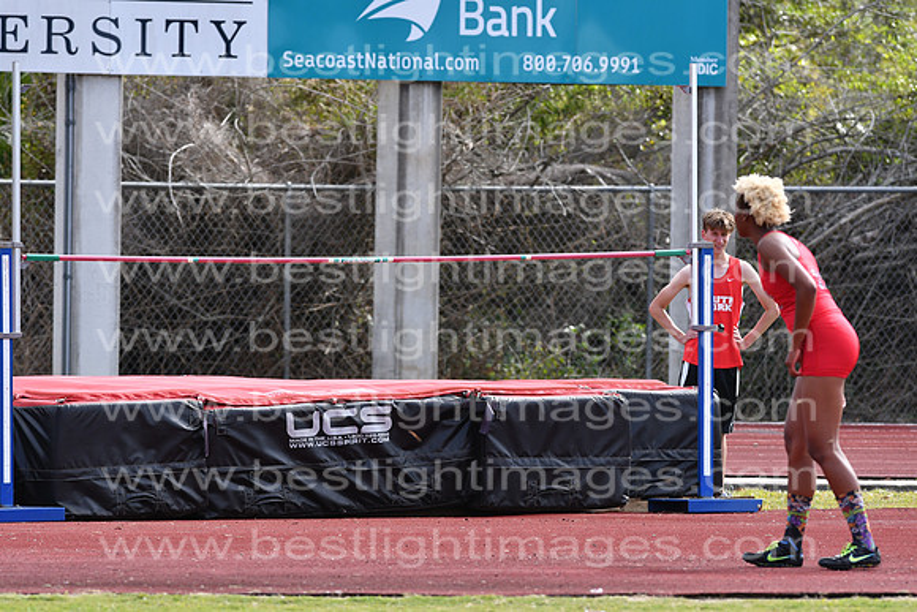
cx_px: 458
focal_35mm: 450
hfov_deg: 4.6
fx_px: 11465
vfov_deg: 3.1
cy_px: 306
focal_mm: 300
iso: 400
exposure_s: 1/1000
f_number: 5.6
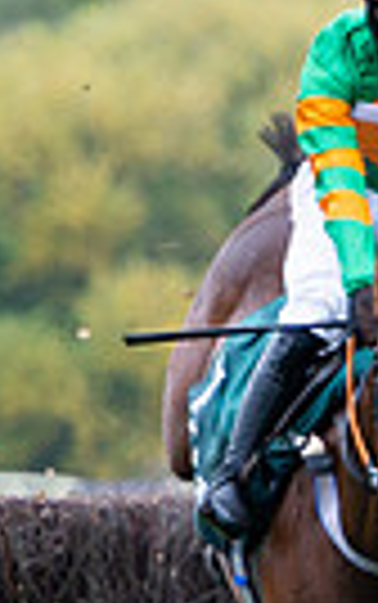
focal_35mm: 967
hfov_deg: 1.4
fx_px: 15905
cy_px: 590
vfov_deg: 2.2
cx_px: 1215
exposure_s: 1/1000
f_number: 4
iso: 500
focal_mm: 220
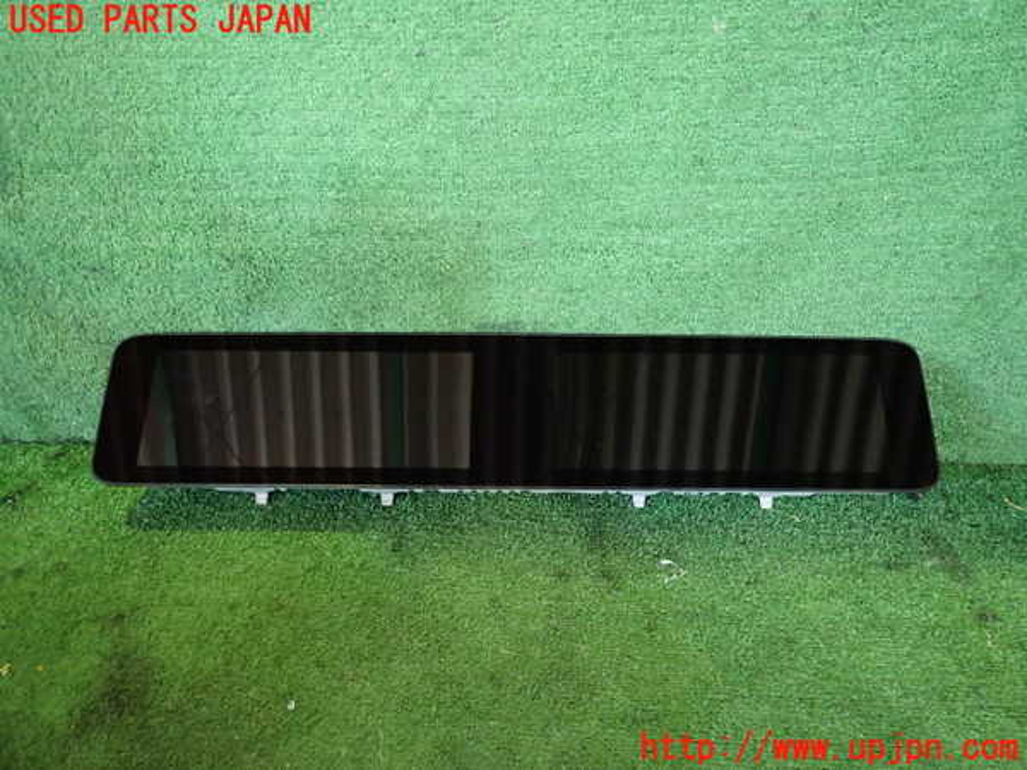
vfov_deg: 54.9
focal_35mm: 25
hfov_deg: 69.4
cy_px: 385
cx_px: 514
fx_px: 742
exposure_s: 1/30
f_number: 2
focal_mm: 4.5
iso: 800
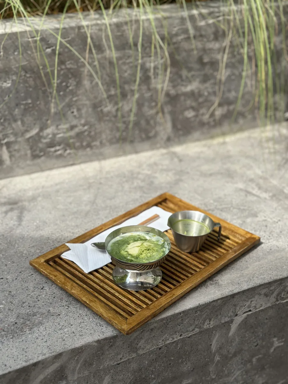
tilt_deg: -29.5
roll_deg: -1.5
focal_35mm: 48
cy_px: 192
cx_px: 144
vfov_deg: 39.7
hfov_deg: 30.3
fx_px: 532
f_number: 1.78
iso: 80
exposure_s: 1/1783
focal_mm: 6.86
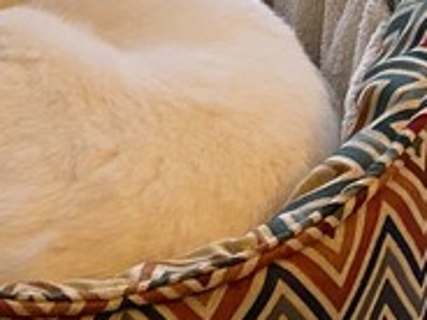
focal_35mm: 139
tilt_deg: -10.8
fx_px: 1715
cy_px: -145
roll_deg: -0.1
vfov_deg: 10.3
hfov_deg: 12.9
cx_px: -338
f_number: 1.8
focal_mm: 4.25
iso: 250
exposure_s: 1/50
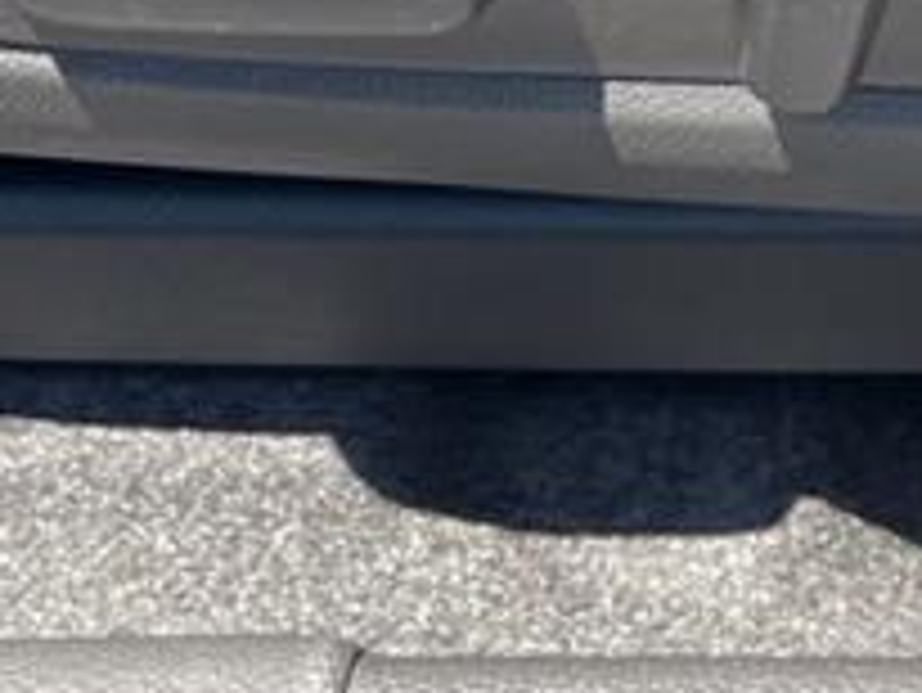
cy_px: -752
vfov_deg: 10.4
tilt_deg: -44.3
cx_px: 1187
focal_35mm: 130
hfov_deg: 14.5
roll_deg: -5.6
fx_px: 3465
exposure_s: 1/218
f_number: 1.6
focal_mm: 5.1
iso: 40
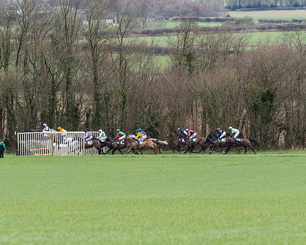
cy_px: 124
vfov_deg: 2.5
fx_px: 5576
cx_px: 151
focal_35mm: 616
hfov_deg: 3.1
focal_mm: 200
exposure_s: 1/1250
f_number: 4
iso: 500
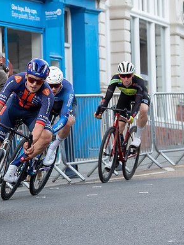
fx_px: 1984
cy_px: 47
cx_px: 53
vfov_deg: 7.1
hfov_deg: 5.3
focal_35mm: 280
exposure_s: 1/640
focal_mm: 95
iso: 500
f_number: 4
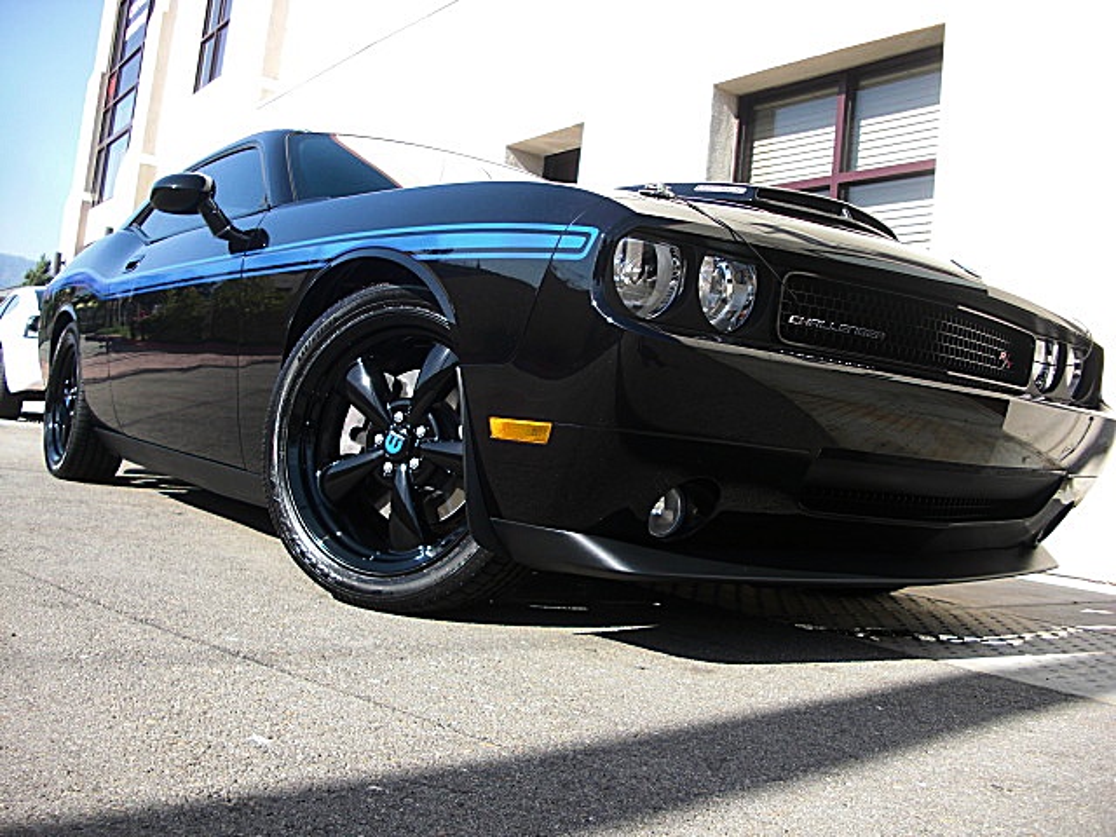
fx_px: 1161
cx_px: 558
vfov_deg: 39.7
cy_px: 418
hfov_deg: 51.4
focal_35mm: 36
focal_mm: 6.3
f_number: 2.8
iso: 50
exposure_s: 1/320
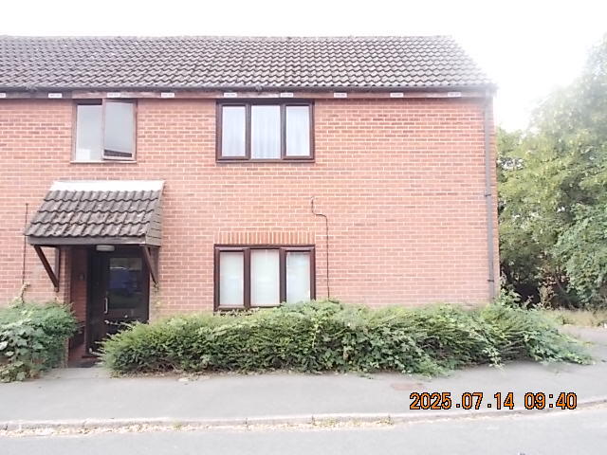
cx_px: 304
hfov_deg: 60.0
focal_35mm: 30
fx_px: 526
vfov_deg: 46.8
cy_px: 228
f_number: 3.4
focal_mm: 5.3
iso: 80
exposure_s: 1/100
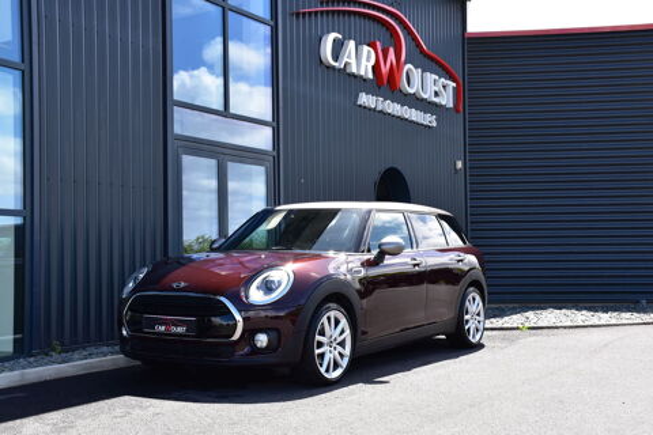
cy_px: 218
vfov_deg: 29.9
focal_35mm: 45
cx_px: 326
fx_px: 816
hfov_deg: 43.6
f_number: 10
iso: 400
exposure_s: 1/200
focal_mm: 30
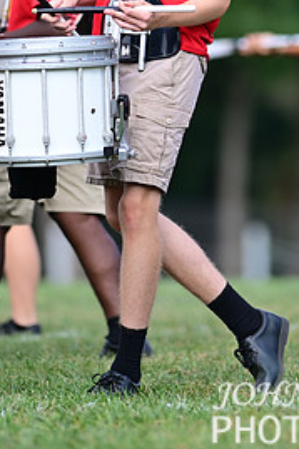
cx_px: 225
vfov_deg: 3.2
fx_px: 8070
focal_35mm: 647
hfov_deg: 2.1
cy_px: 50
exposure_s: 1/2000
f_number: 2.8
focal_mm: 300
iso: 400
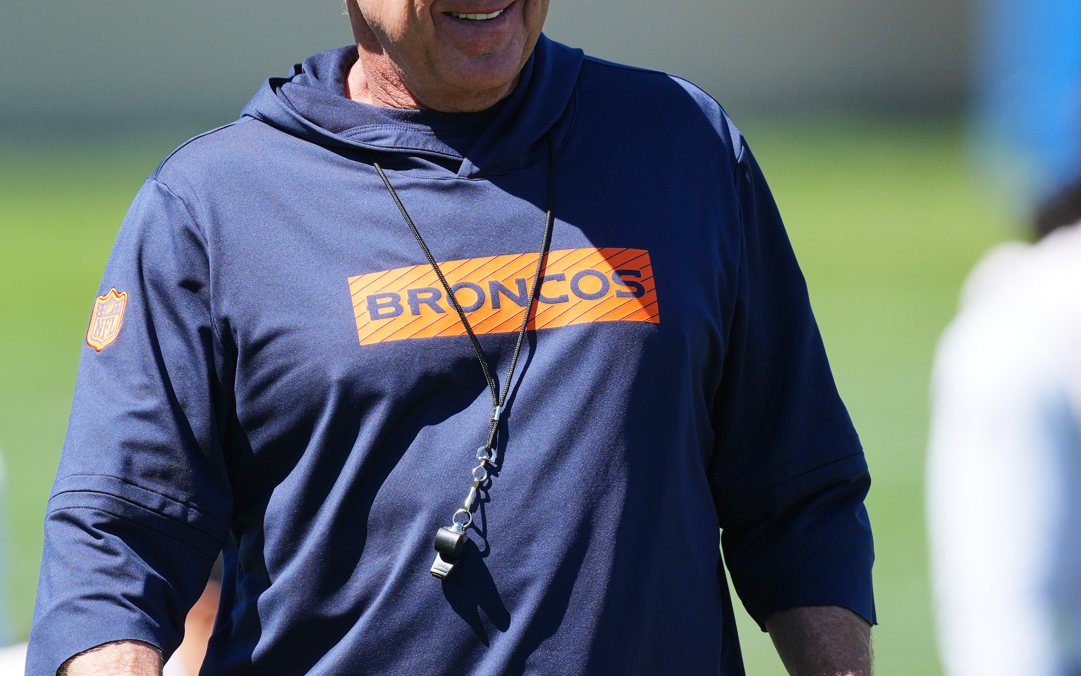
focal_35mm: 1414
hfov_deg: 1.5
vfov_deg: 0.9
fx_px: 41658
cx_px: 531
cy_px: 241
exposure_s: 1/1250
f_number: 4
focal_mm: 600
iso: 200
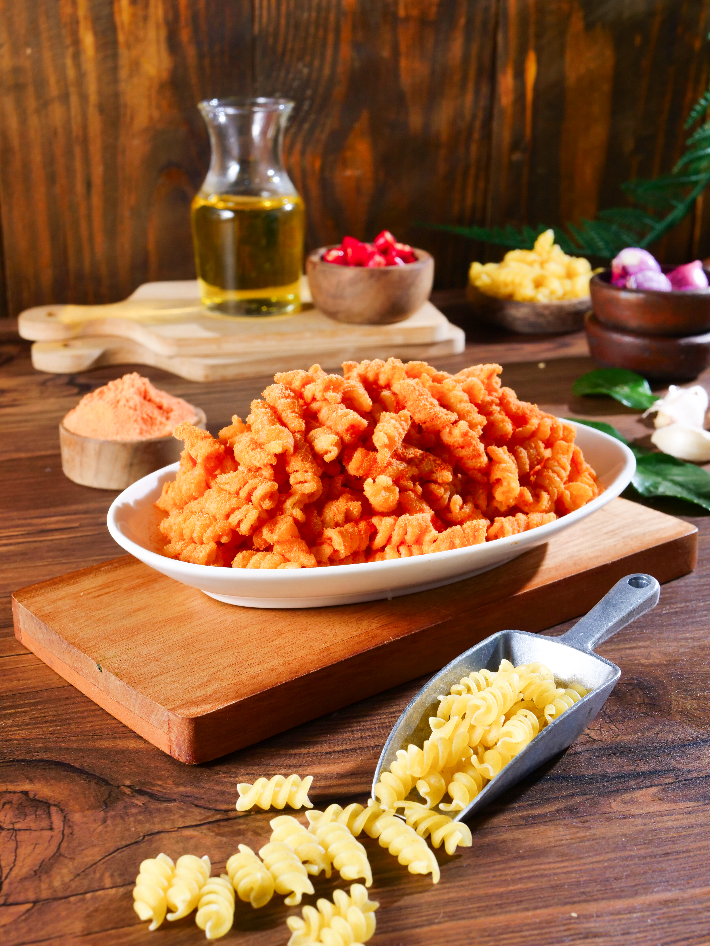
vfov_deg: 38.2
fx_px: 1367
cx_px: 355
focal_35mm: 50
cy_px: 473
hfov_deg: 29.1
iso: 200
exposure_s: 1/125
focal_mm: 25
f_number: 8
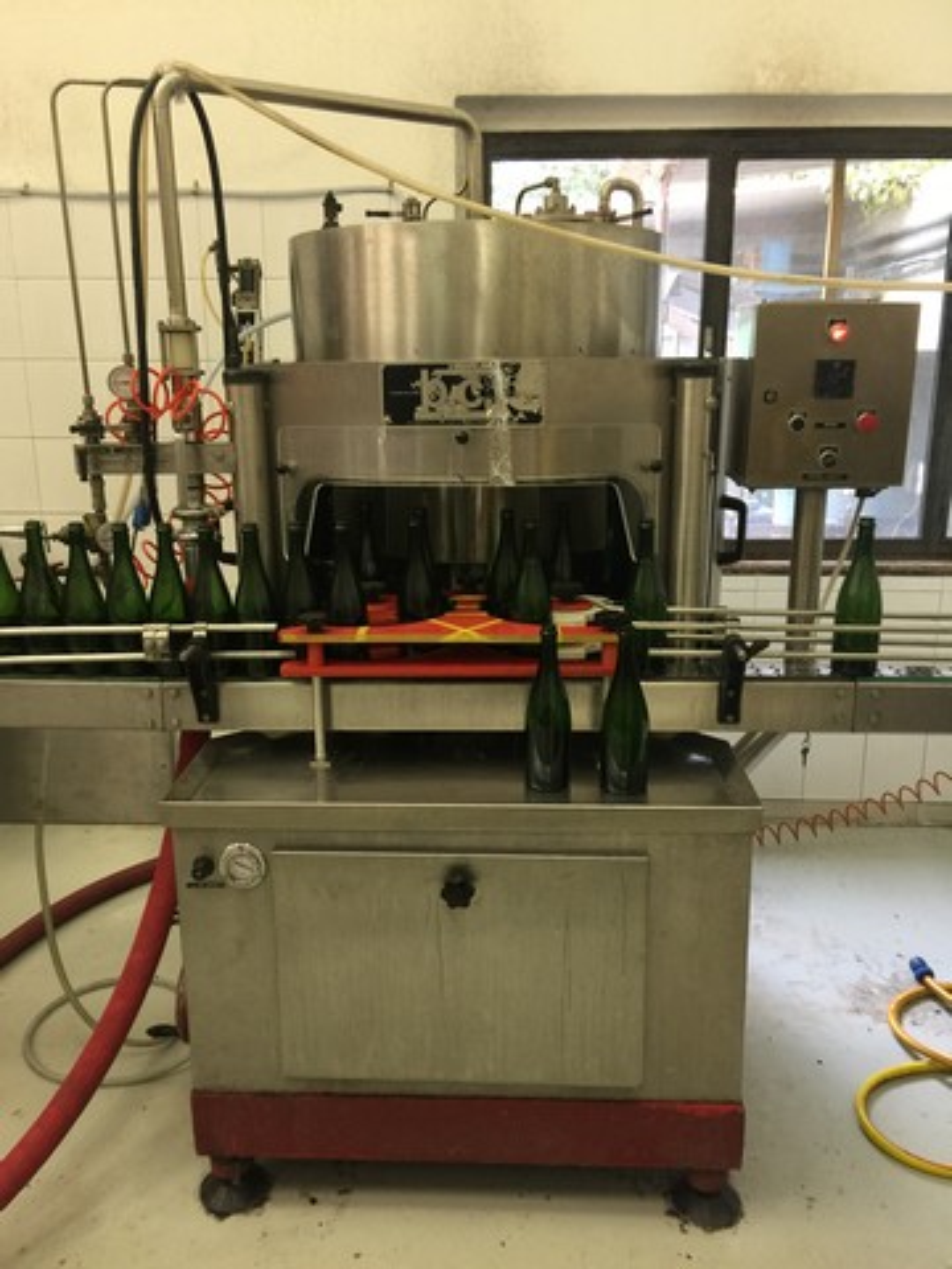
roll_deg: -0.6
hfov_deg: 48.2
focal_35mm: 29
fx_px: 1063
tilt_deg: -13.9
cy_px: 634
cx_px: 476
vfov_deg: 61.7
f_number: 2.2
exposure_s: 1/17
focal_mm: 4.15
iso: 50
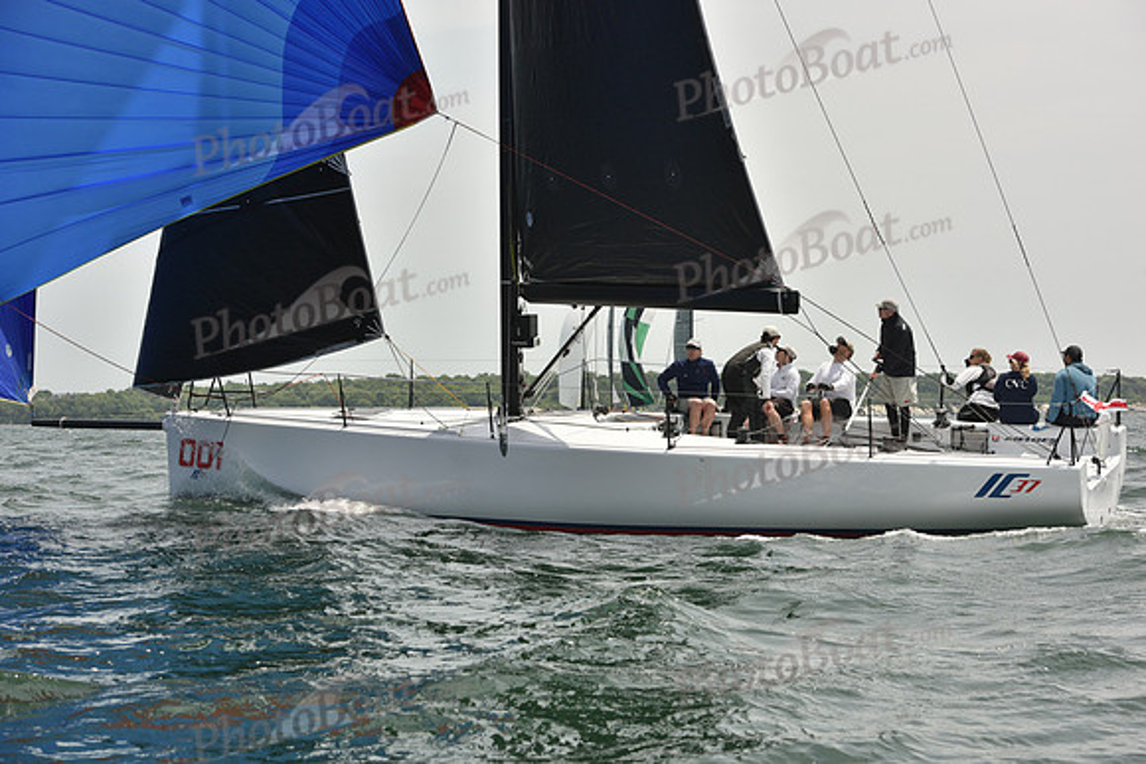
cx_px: 573
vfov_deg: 19.5
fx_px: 2229
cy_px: 382
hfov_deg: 28.8
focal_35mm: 70
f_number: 9
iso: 400
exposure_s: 1/1600
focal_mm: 70
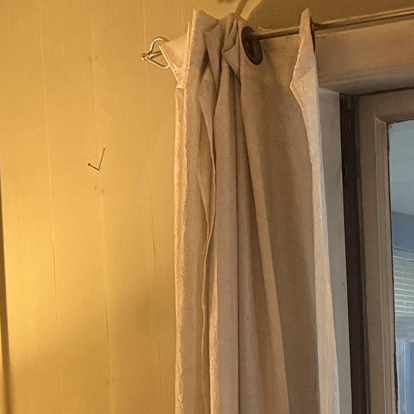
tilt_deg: -6.8
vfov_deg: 19.0
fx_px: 1164
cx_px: 646
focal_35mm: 86
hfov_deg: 17.8
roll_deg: -0.5
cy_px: 498
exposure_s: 1/40
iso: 640
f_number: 1.78
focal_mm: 6.76
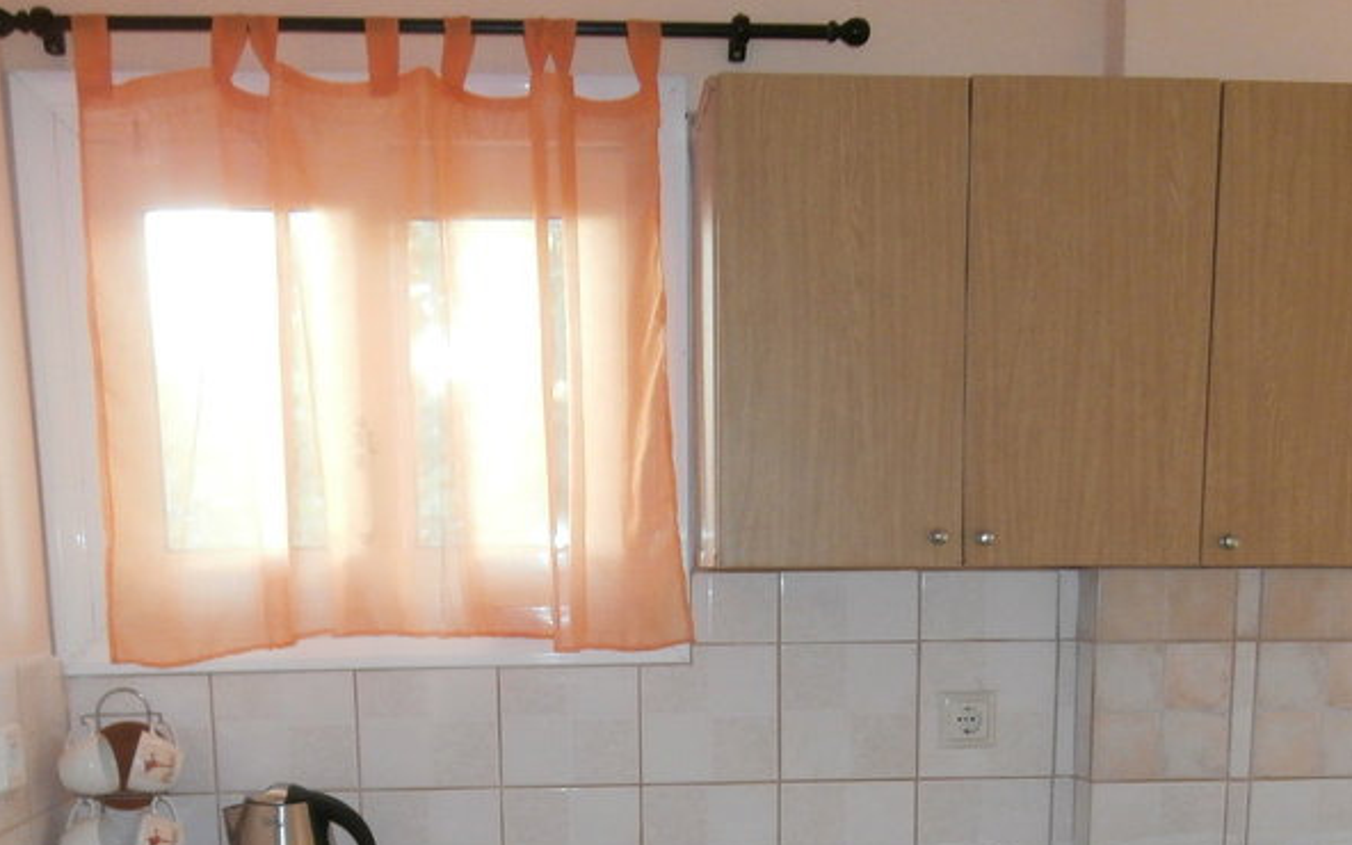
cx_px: 635
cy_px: 822
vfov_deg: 27.7
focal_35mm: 44
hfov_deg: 45.2
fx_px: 1621
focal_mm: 4.2
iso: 200
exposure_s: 1/30
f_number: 3
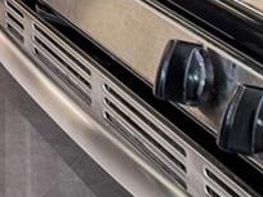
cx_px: -342
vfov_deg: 11.1
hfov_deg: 13.5
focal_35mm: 113
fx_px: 859
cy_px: -273
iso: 100
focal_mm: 10
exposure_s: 1/8
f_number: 7.1
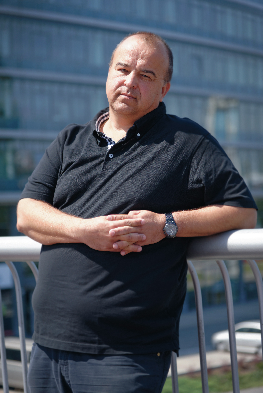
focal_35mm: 98
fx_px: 1073
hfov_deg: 14.0
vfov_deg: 20.8
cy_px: 196
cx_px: 132
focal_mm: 98
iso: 200
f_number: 4
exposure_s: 1/1000
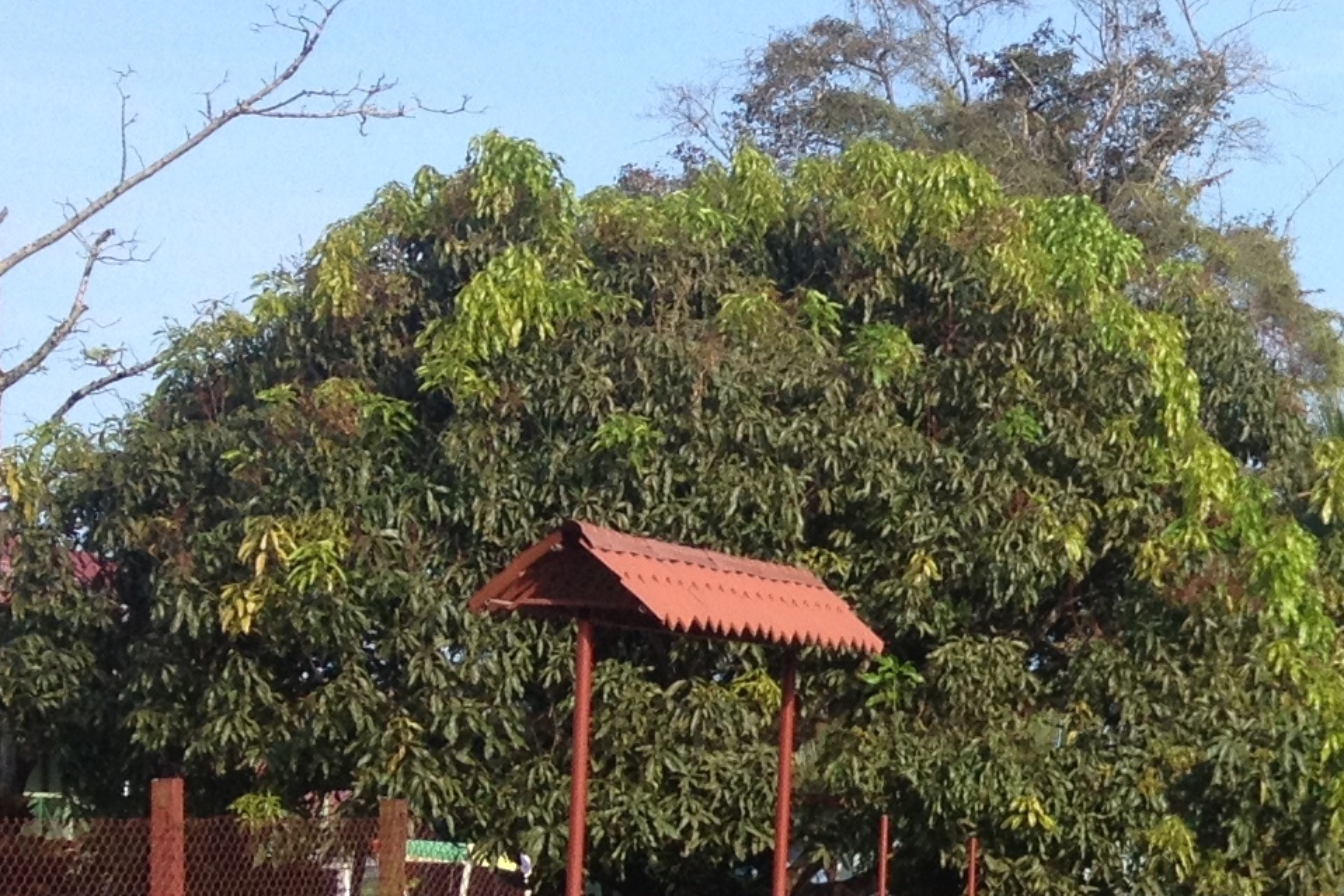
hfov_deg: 15.2
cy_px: 759
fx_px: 4630
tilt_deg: -1.8
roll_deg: -0.3
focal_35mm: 124
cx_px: 2074
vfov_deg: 11.0
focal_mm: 4.28
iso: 50
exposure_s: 1/920
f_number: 2.4
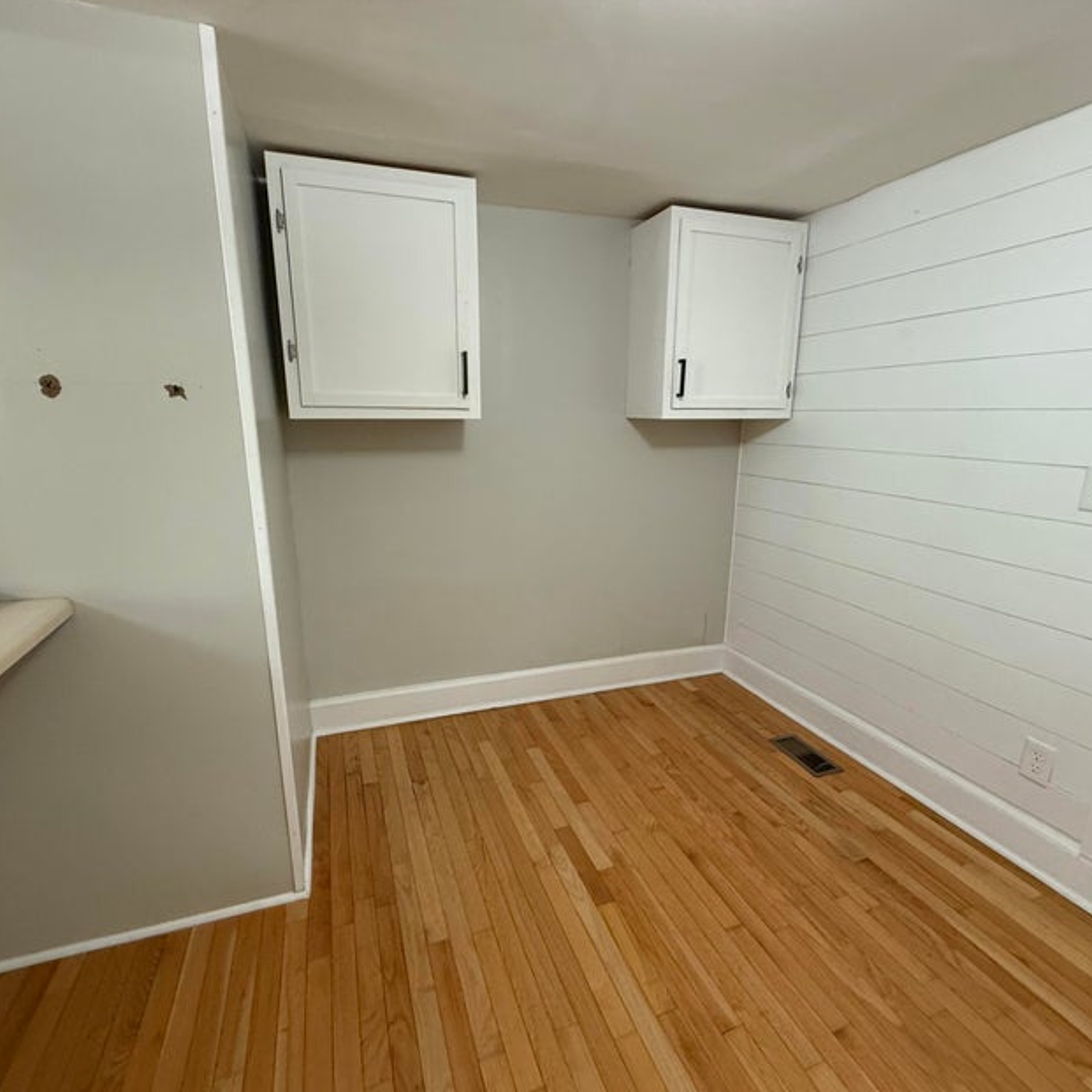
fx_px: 607
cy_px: 557
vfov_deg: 84.0
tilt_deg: -13.9
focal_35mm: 17
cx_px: 558
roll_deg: +0.5
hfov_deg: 84.0
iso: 320
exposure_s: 1/60
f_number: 2.2
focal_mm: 2.22
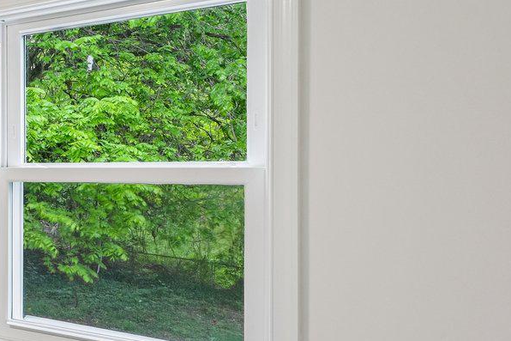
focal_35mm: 55
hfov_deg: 24.3
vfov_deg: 24.6
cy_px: 188
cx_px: -328
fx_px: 780
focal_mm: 16
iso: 360
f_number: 8
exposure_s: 1/15
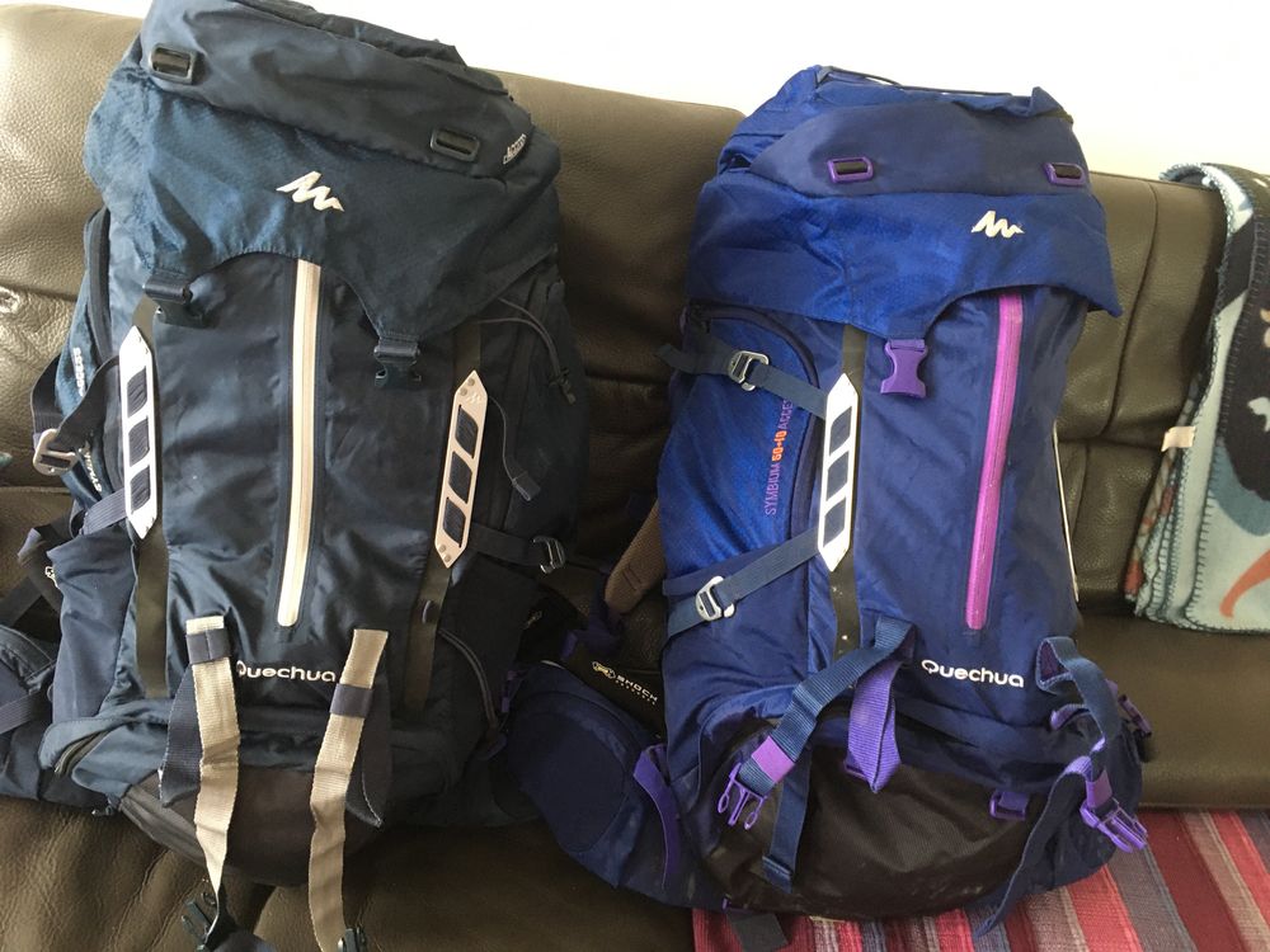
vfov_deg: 48.2
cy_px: 476
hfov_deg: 61.7
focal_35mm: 29
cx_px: 635
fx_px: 1064
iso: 200
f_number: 2.2
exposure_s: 1/20
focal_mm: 4.15
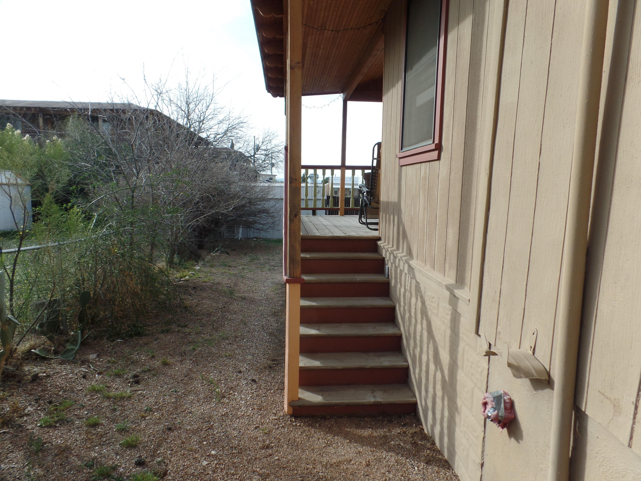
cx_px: 320
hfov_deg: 73.9
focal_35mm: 23
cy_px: 240
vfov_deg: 58.9
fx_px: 426
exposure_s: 1/350
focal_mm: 4.1
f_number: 3.5
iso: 80
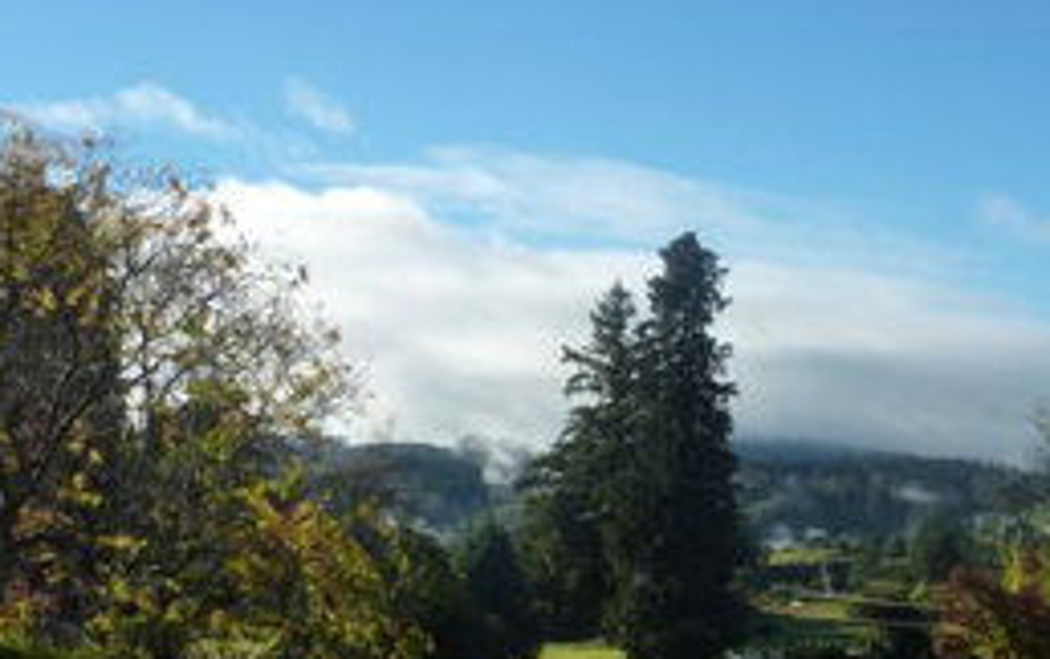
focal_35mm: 63
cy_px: 338
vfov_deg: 20.7
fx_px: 1805
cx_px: 733
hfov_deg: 32.1
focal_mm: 5.3
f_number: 4.5
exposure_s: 1/500
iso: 125
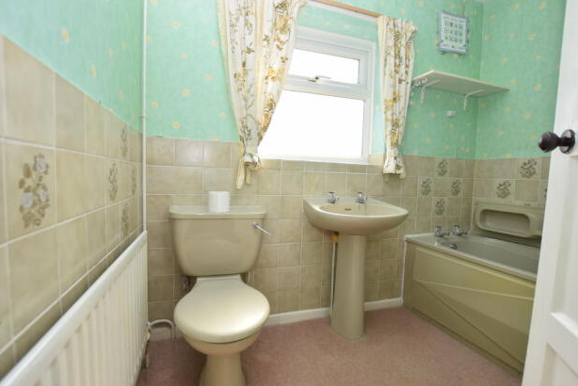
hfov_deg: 96.7
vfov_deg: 73.8
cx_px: 284
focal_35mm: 16
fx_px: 257
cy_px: 193
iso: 100
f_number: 4
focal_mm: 10
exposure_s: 1/160
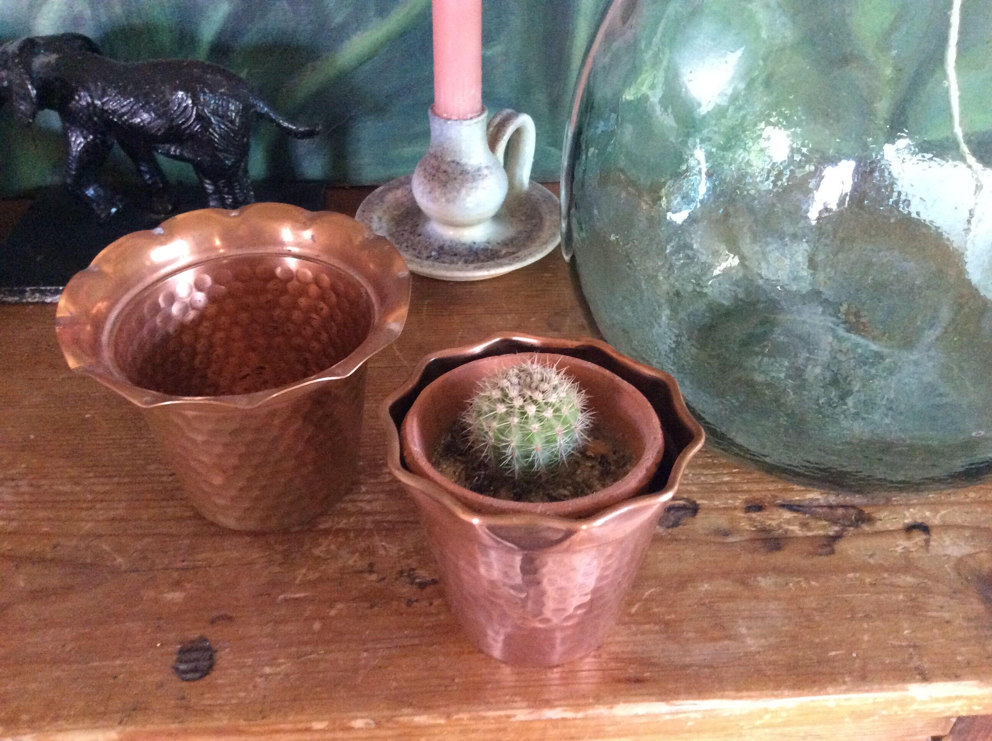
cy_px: 370
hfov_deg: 56.9
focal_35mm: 32
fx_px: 916
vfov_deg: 44.1
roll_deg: +0.1
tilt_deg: -38.5
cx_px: 496
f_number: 2.4
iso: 400
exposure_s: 1/17
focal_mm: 3.3
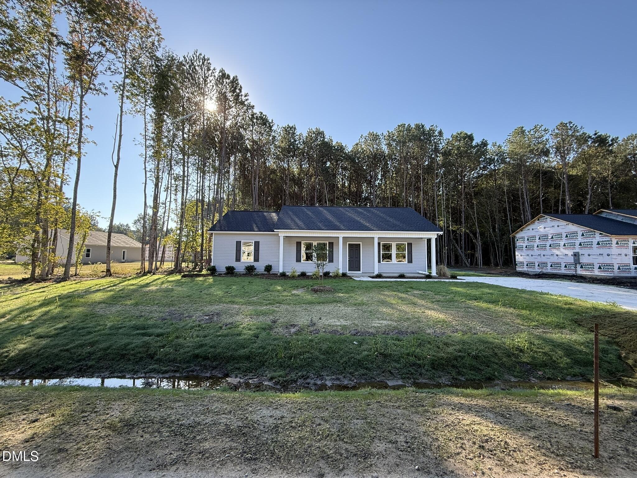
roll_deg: -0.8
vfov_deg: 85.7
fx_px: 258
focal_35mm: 14
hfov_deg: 102.1
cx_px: 318
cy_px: 239
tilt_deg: +5.1
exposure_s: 1/439
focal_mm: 2.22
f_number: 2.2
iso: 64
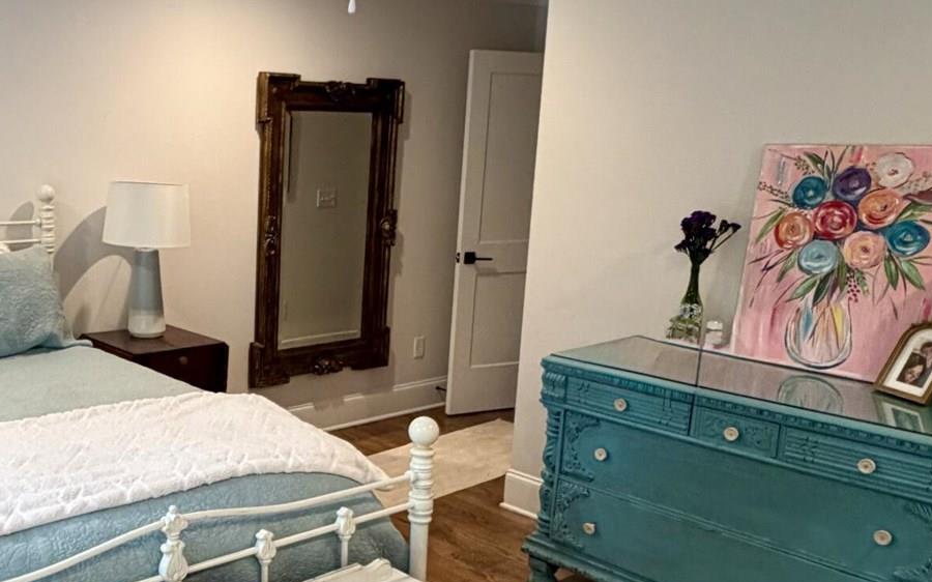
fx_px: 965
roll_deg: -1.9
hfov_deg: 48.9
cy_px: 348
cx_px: 199
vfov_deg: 33.5
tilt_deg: -10.7
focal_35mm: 38
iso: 250
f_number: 2.2
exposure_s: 1/120
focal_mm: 2.22
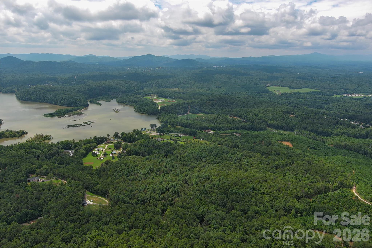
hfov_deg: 63.7
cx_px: 186
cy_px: 124
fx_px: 300
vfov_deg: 45.0
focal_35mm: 29
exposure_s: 1/1900
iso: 100
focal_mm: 10.57
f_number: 2.8
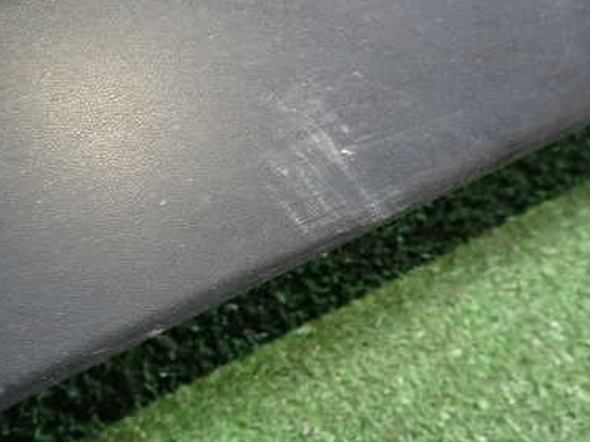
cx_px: 365
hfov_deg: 46.4
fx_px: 682
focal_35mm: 40
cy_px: 192
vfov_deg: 35.9
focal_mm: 4.5
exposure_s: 1/40
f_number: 2
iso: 200
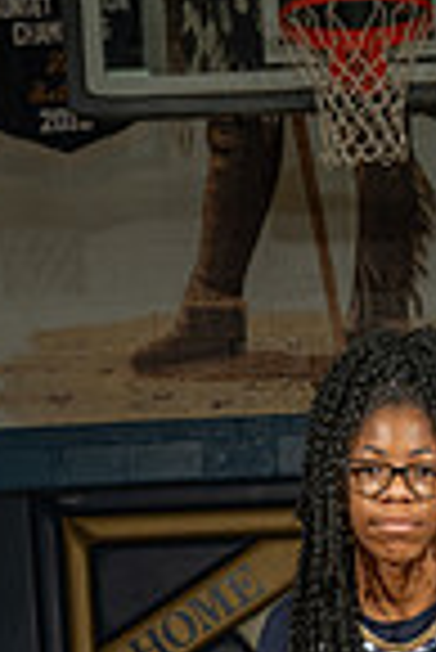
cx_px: 391
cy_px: 989
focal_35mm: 118
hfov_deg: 11.6
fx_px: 2138
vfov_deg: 15.9
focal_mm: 38
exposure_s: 1/200
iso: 160
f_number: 7.1
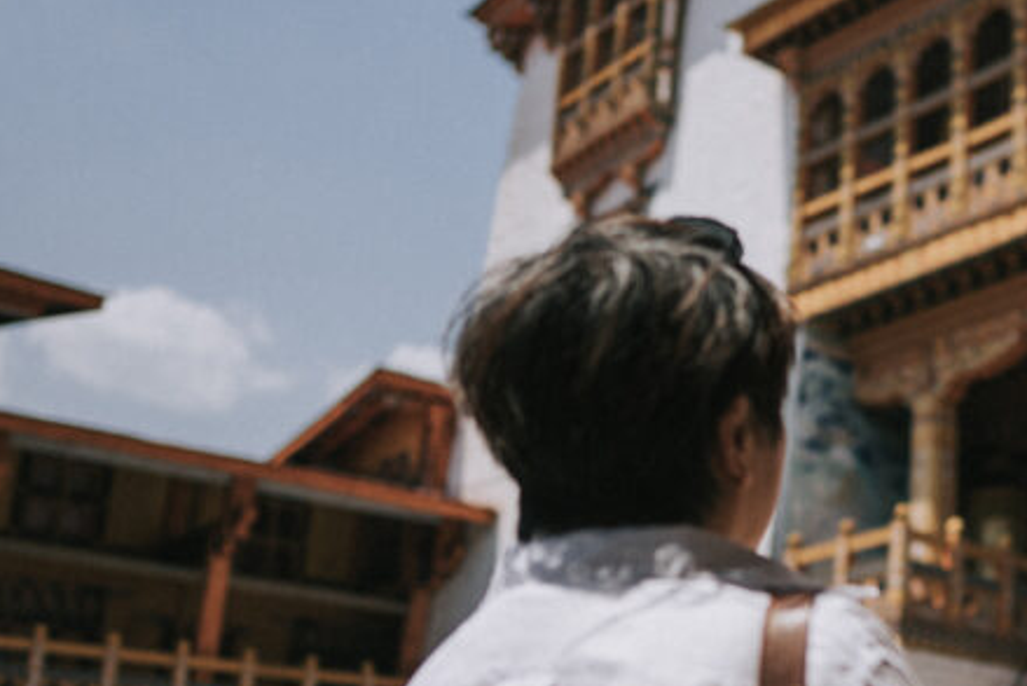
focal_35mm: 56
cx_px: 992
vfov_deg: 24.1
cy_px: 453
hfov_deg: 33.1
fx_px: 1598
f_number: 1.4
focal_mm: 24
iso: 320
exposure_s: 1/32000
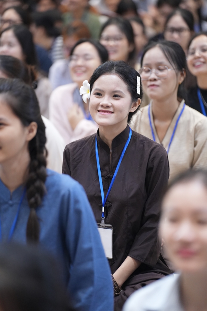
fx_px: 1294
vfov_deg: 13.7
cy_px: 156
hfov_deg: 9.1
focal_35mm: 150
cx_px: 104
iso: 4000
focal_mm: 150
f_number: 2.8
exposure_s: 1/200
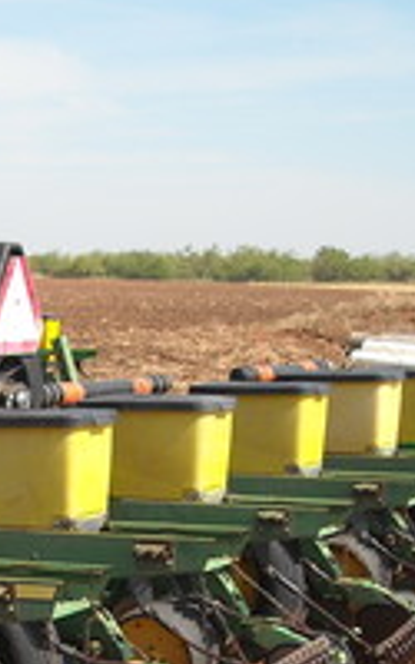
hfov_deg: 12.5
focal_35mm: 101
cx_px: -159
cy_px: 627
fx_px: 1828
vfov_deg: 20.1
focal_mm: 5.7
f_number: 5.6
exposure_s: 1/192
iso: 64
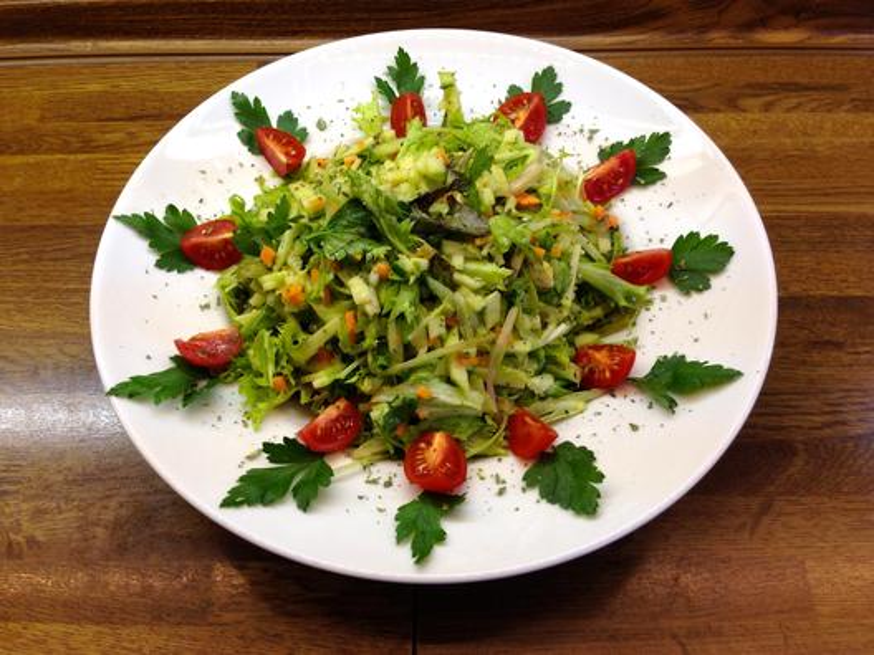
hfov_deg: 55.4
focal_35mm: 33
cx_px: 437
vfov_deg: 42.9
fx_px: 833
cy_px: 328
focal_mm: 4.12
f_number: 2.4
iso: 50
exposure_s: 1/40
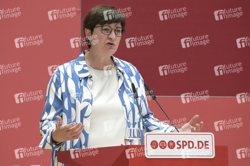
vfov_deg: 4.6
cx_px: 125
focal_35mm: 300
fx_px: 2082
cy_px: 83
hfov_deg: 6.9
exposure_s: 1/800
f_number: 8
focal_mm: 300
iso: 3200
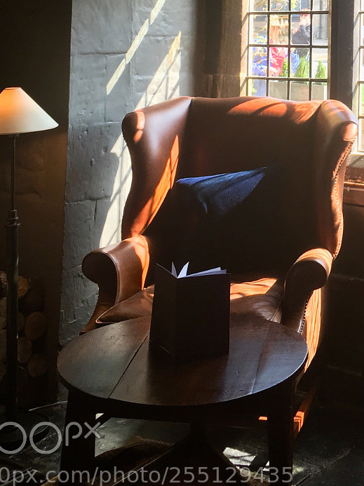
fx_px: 940
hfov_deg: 21.3
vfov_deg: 26.9
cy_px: -31
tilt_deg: +3.7
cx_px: 347
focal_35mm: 67
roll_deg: -0.7
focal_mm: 4.15
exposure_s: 1/100
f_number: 2.2
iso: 40
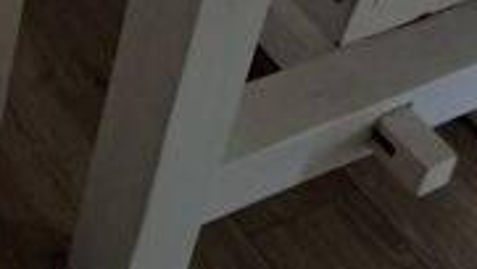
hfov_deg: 19.9
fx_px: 1265
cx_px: -113
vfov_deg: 10.6
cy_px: -345
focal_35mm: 100
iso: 80
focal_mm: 3.98
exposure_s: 1/50
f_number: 1.8
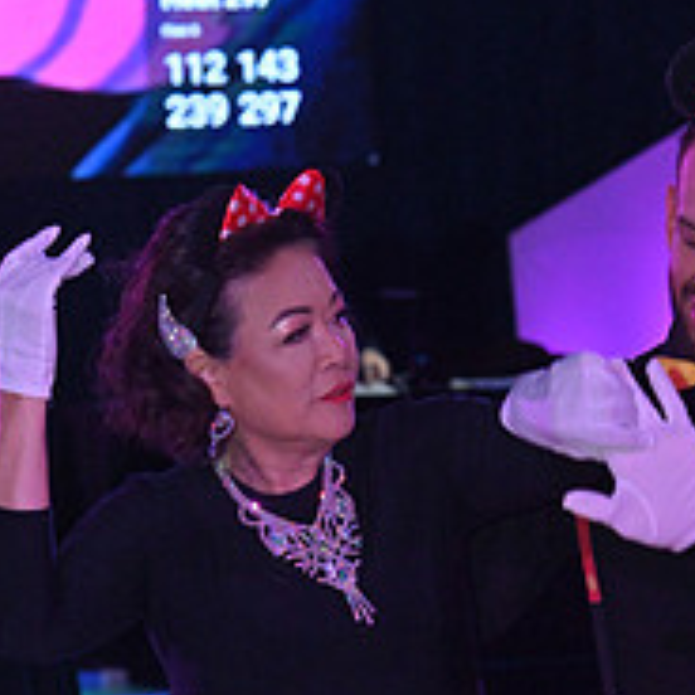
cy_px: 869
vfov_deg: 7.6
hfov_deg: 7.7
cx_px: 451
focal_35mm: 228
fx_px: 5179
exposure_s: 1/400
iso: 2500
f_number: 6.3
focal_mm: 85
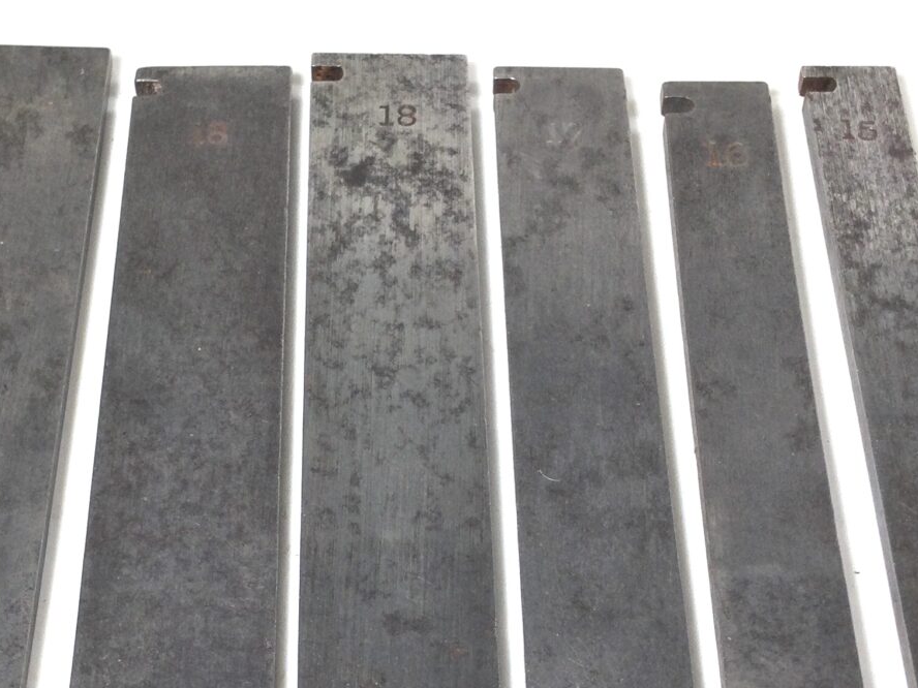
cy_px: 457
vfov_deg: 21.8
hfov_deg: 28.8
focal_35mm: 67
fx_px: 1777
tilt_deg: -54.4
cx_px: 326
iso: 25
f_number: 2.4
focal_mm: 3.3
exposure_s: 1/124
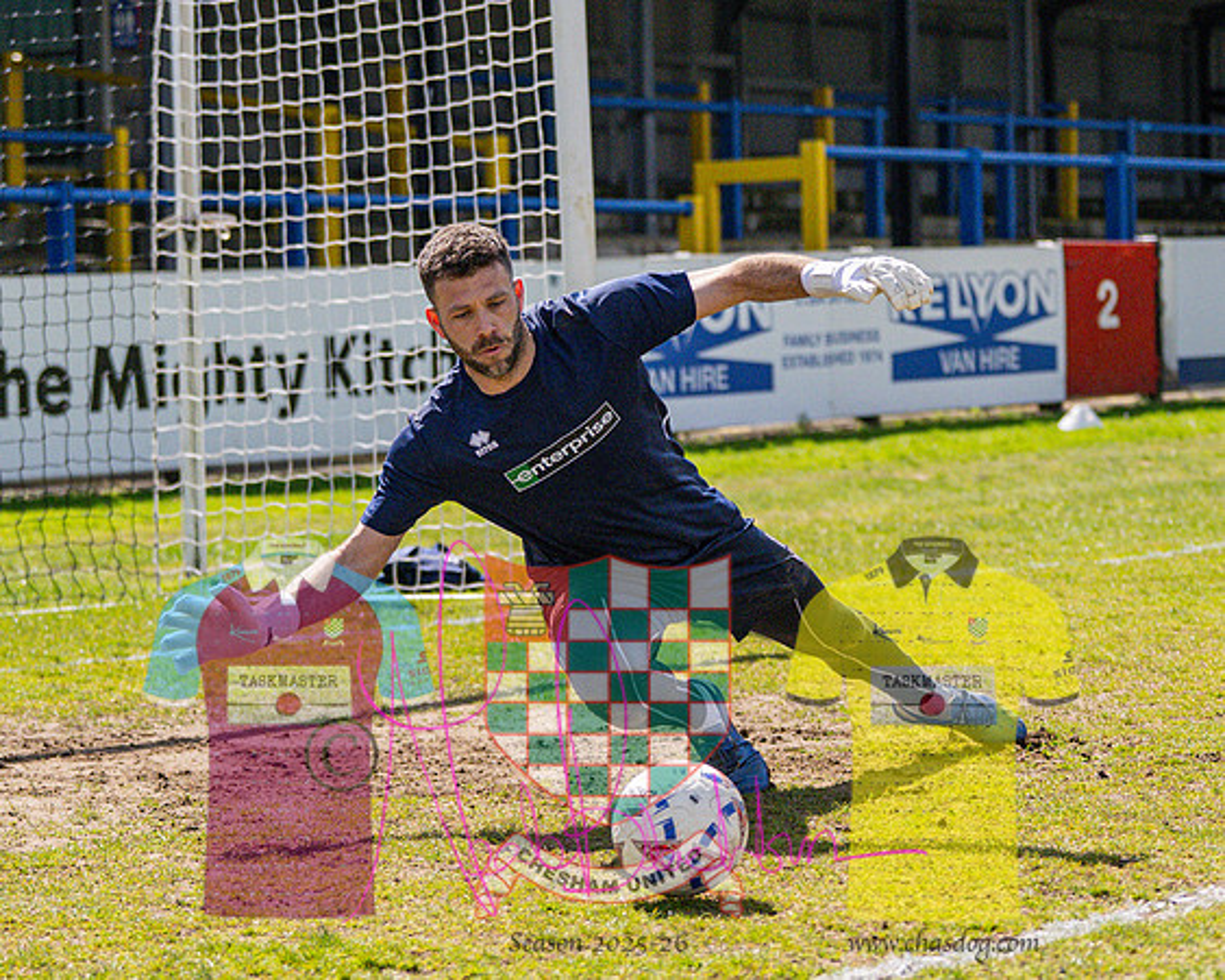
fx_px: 4361
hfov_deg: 16.0
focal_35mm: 120
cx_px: 716
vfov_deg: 12.8
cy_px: 391
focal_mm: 58
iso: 2000
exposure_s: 1/26000
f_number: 2.5
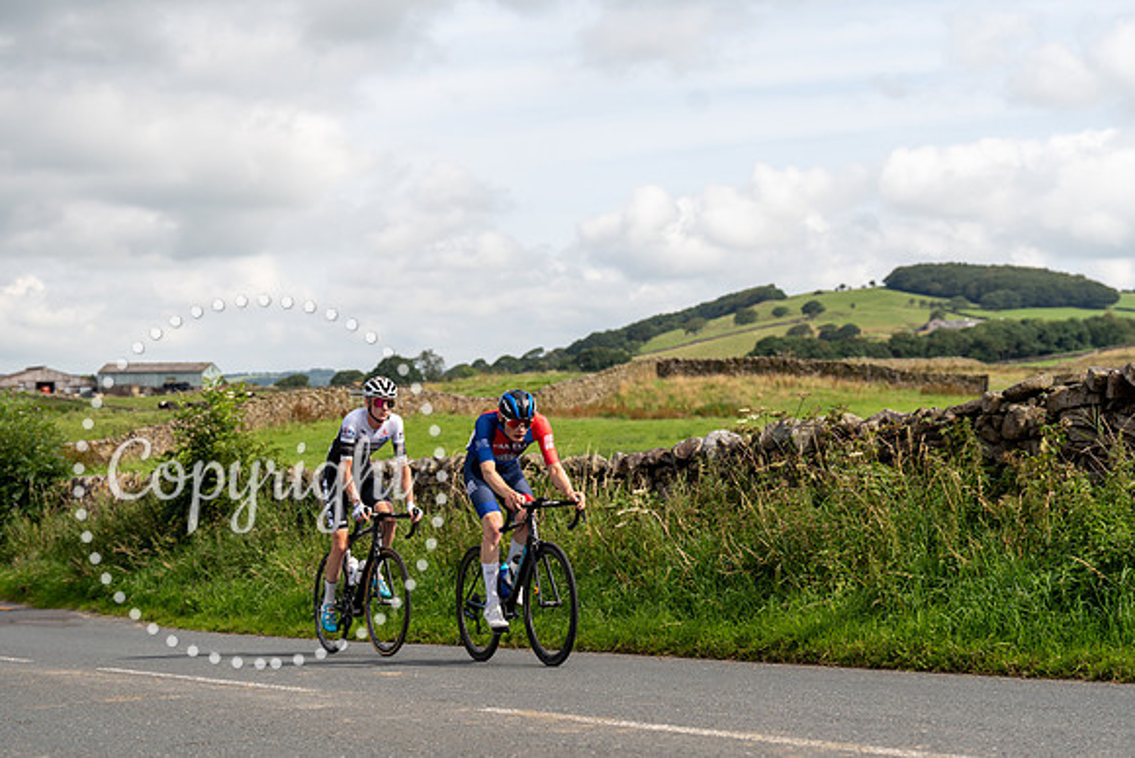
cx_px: 568
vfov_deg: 19.5
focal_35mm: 70
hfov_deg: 28.8
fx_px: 2207
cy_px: 379
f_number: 4
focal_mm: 70
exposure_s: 1/1000
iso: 100
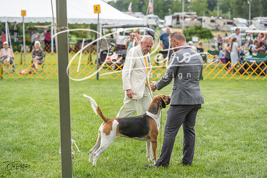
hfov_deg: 22.4
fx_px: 675
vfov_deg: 15.0
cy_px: 89
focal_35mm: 91
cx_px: 134
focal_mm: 91
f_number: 3.2
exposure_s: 1/800
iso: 1000
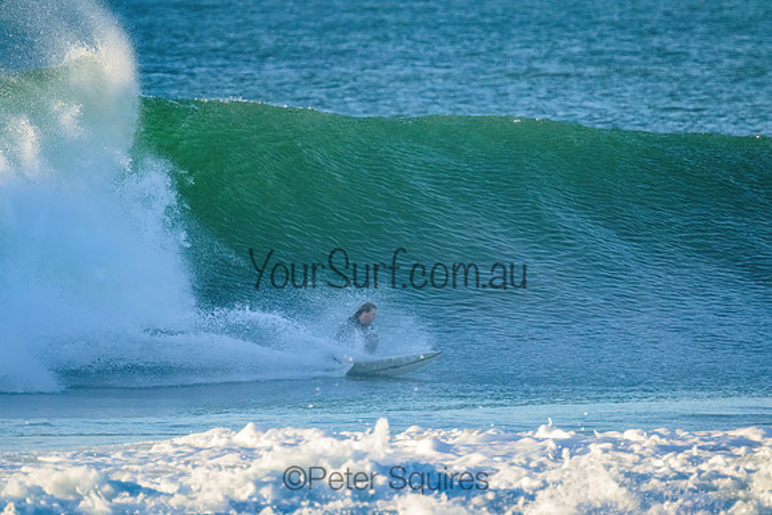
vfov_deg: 1.7
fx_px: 17159
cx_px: 386
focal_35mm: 800
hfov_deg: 2.6
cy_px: 258
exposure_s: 1/1600
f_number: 11
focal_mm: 800
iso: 3600
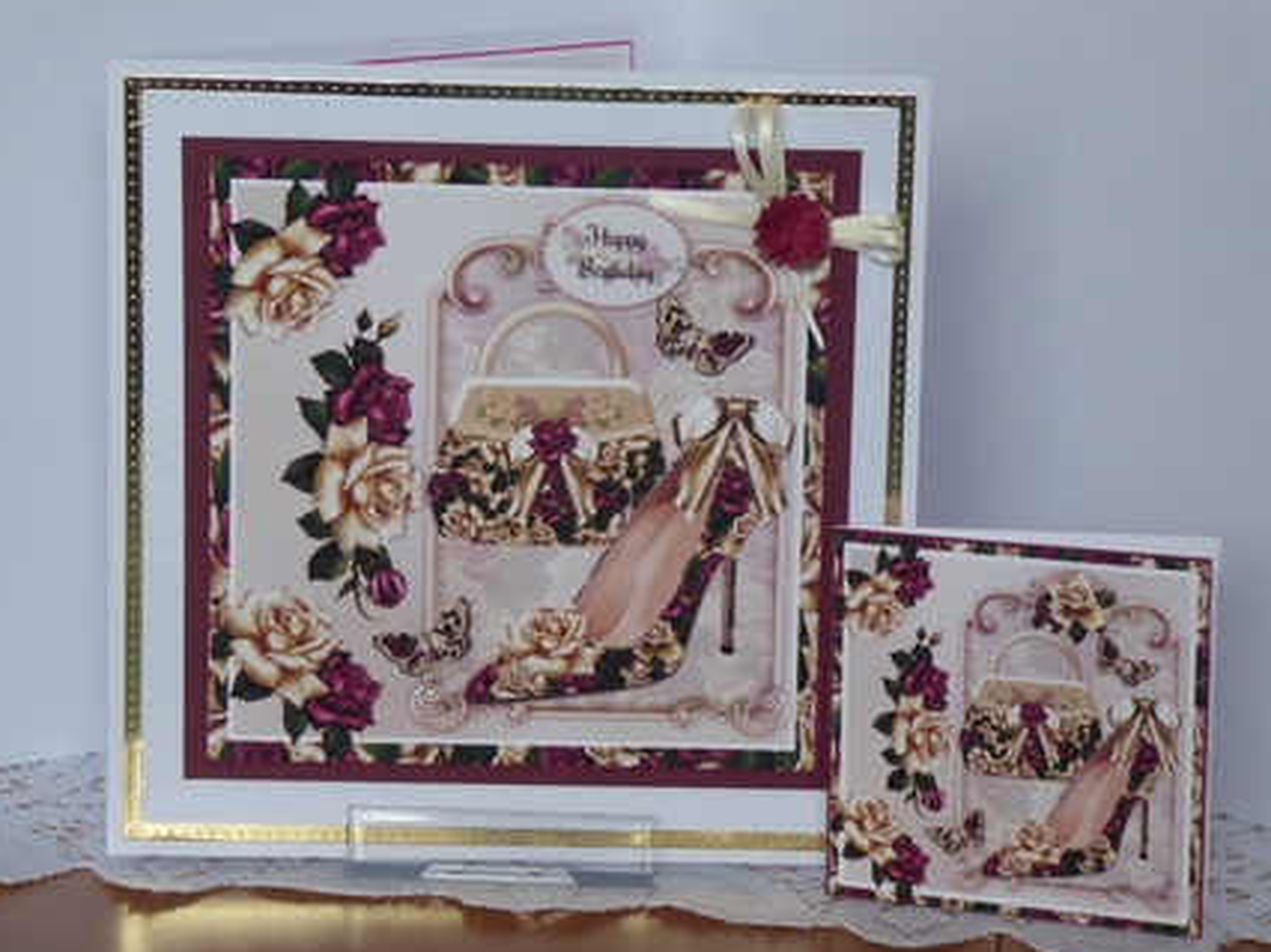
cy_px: 467
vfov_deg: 13.1
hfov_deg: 17.4
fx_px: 4147
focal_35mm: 113
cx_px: 609
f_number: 5
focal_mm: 17.5
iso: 400
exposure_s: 1/40
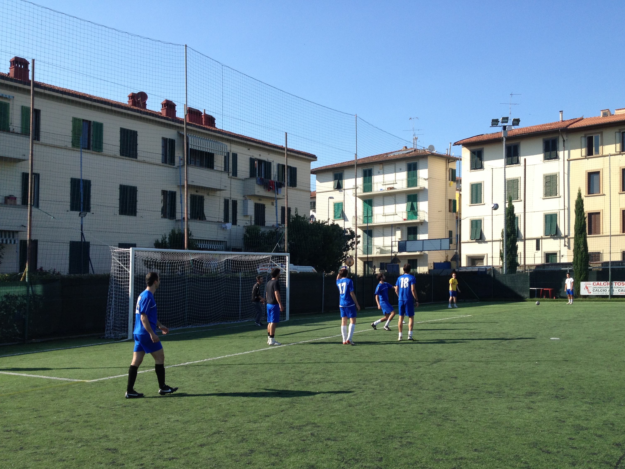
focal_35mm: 38
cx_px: 339
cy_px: 254
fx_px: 686
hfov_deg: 48.9
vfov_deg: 37.7
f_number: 2.4
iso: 50
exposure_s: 1/1062
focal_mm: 4.28
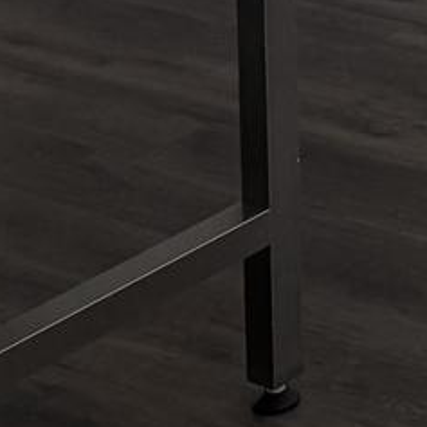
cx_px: 1220
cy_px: -515
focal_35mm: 143
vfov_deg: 10.8
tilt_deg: -6.7
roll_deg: -1.7
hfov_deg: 9.8
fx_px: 1996
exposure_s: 1/121
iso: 160
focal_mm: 6.76
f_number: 1.78
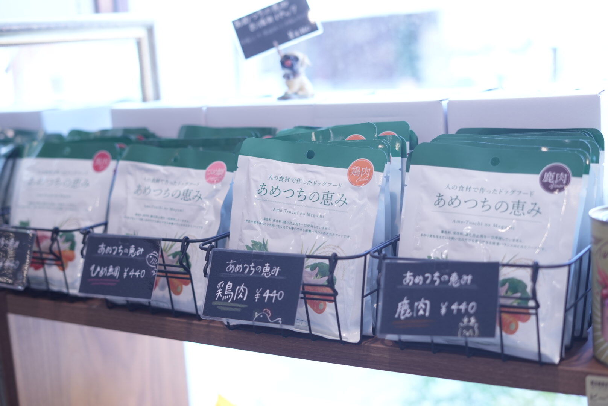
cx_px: 304
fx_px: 845
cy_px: 203
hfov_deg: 39.6
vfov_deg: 27.0
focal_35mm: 50
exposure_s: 1/50
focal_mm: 50
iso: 250
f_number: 2.8
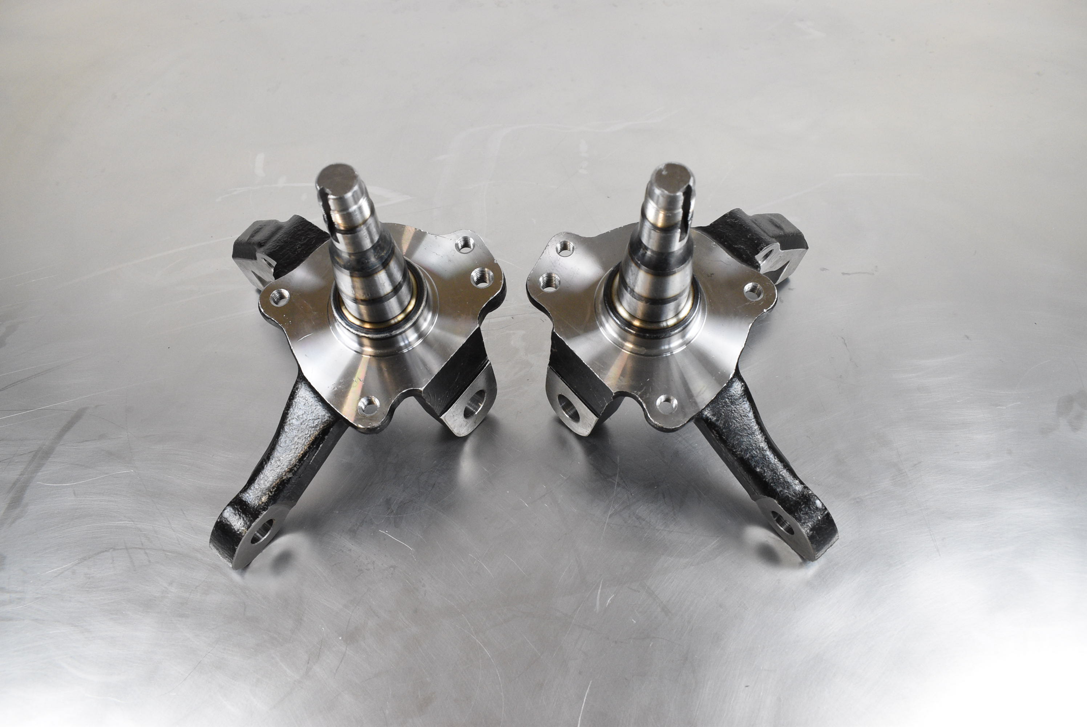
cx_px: 544
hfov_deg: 67.3
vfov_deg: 48.0
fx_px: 816
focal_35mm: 27
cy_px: 364
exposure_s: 1/80
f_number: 7.1
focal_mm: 18
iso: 1250
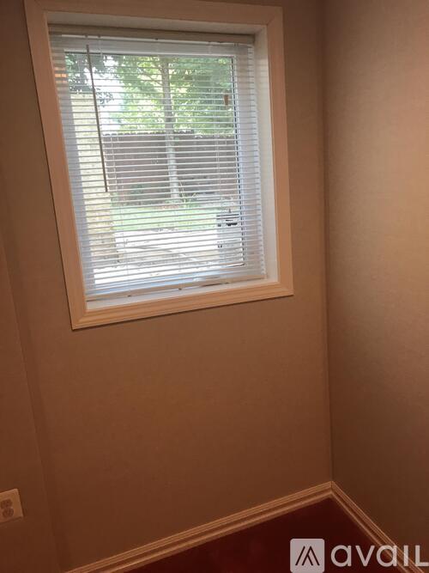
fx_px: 463
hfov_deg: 49.7
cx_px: 214
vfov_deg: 63.5
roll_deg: +5.3
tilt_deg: -11.8
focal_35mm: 28
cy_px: 286
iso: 40
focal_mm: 3.99
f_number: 1.8
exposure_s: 1/20
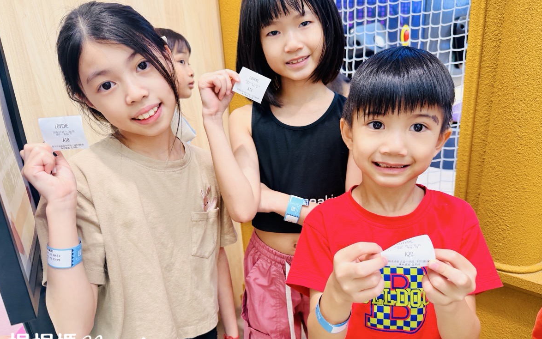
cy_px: 178
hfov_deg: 70.4
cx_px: 272
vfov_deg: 47.6
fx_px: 384
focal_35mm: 26
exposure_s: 1/60
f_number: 1.78
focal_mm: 6.76
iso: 160
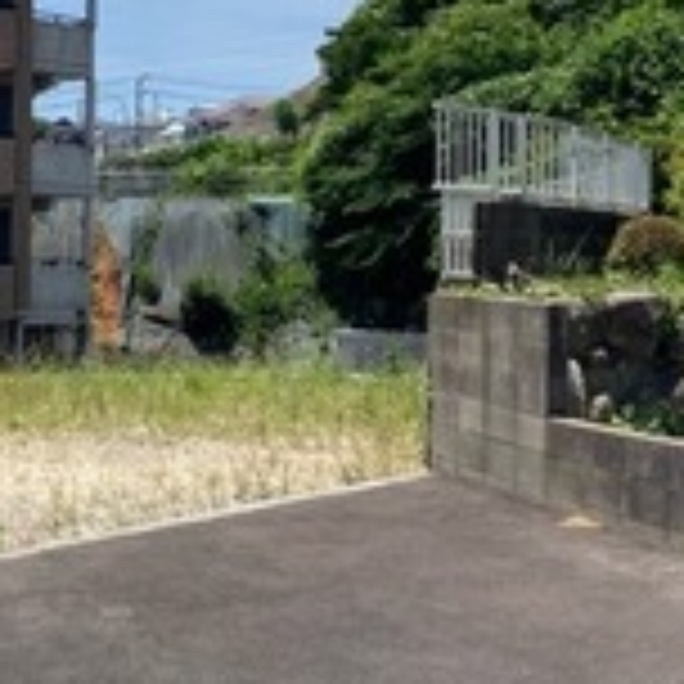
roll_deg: -1.3
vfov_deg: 22.2
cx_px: 27
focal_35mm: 78
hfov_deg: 21.5
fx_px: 1744
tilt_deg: +1.1
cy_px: 297
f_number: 1.8
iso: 20
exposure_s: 1/2114
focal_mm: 3.99
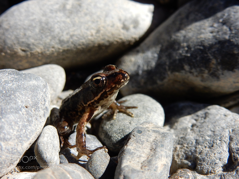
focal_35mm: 43
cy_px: 90
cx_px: 120
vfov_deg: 33.6
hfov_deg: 43.9
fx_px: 297
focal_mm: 7.6
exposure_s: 1/640
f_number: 4.2
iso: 125
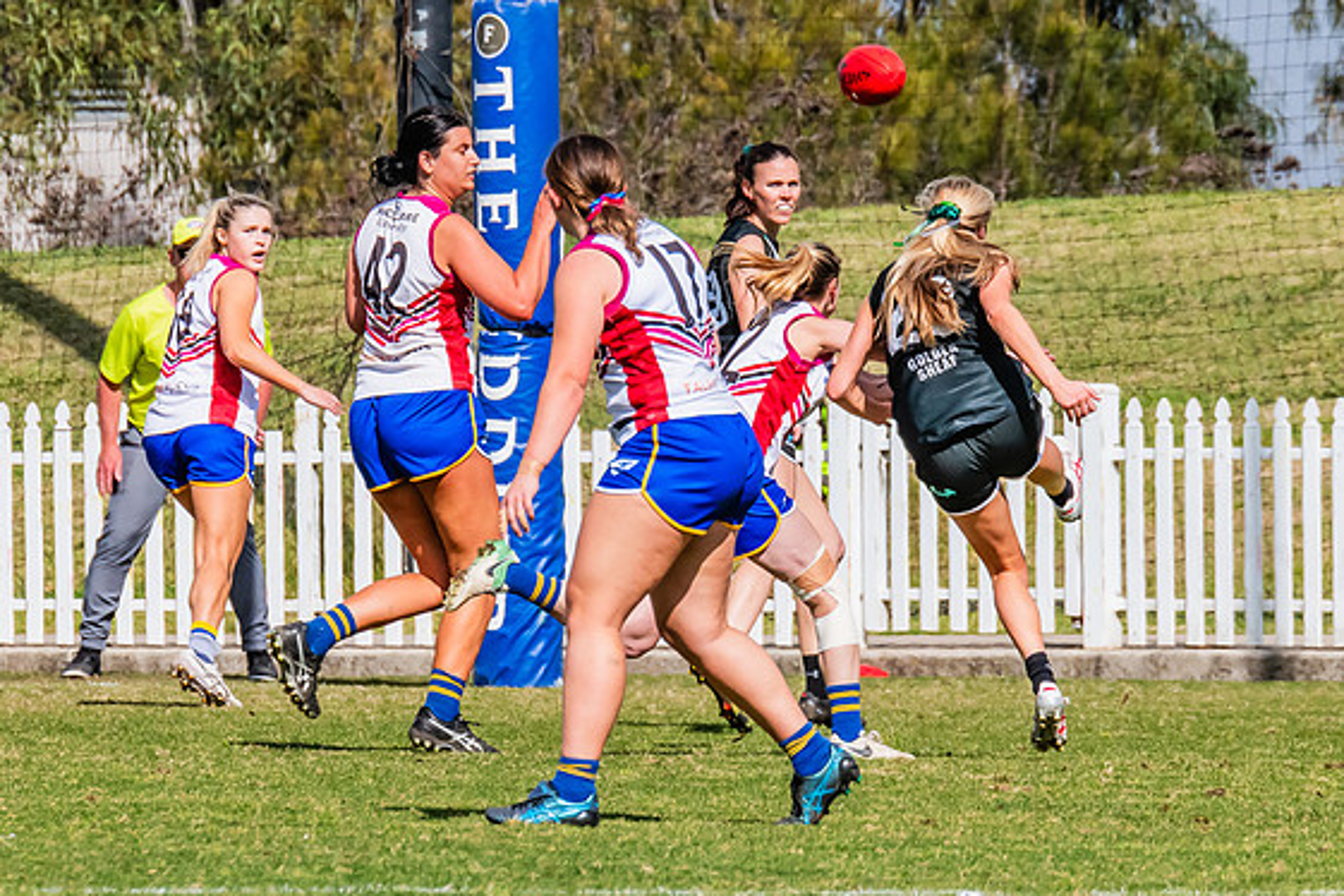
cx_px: 961
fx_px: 33597
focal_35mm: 900
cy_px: 291
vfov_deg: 1.5
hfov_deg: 2.3
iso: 800
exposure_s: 1/1250
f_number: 14
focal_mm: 420
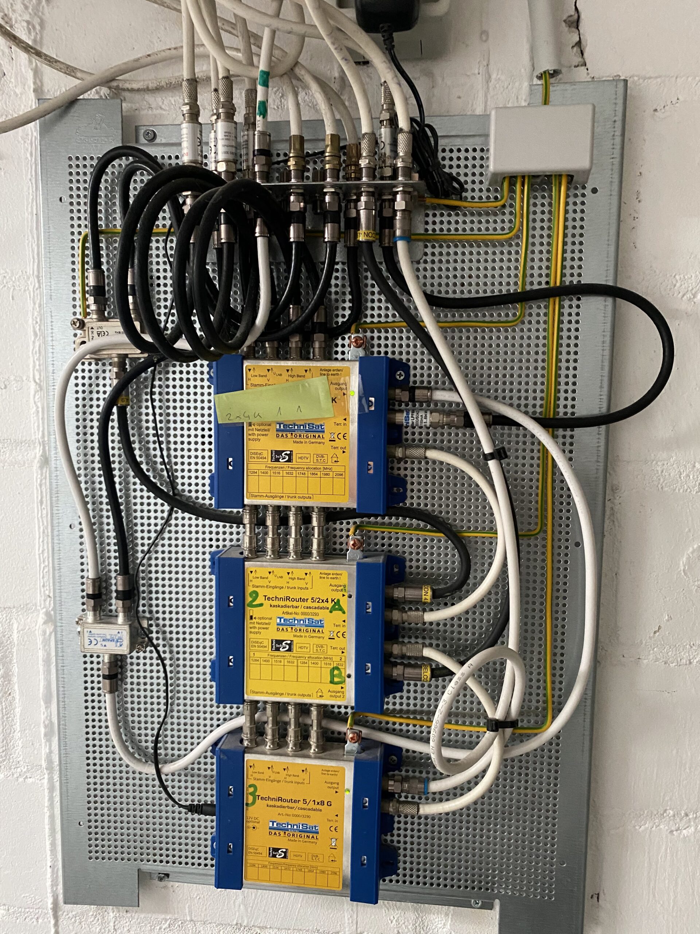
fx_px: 701
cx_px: 350
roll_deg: -1.0
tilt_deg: -5.8
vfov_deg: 67.3
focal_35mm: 26
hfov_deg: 53.1
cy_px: 467
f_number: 1.8
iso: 400
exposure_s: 1/50
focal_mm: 4.25
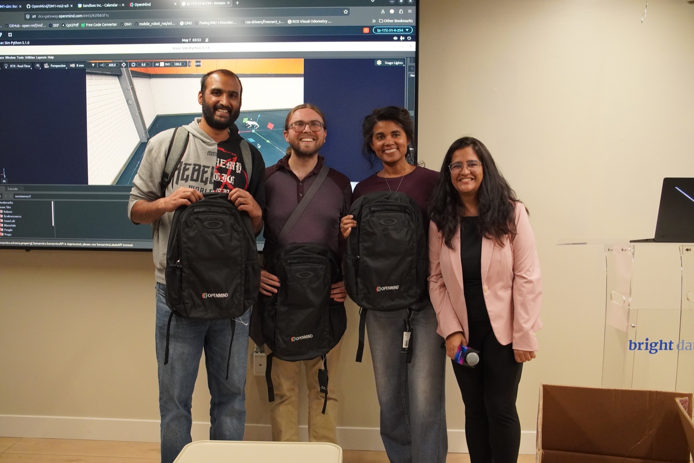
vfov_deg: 38.3
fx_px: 665
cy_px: 232
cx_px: 347
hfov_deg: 55.1
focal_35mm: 34
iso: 3200
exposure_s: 1/160
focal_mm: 23
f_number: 4
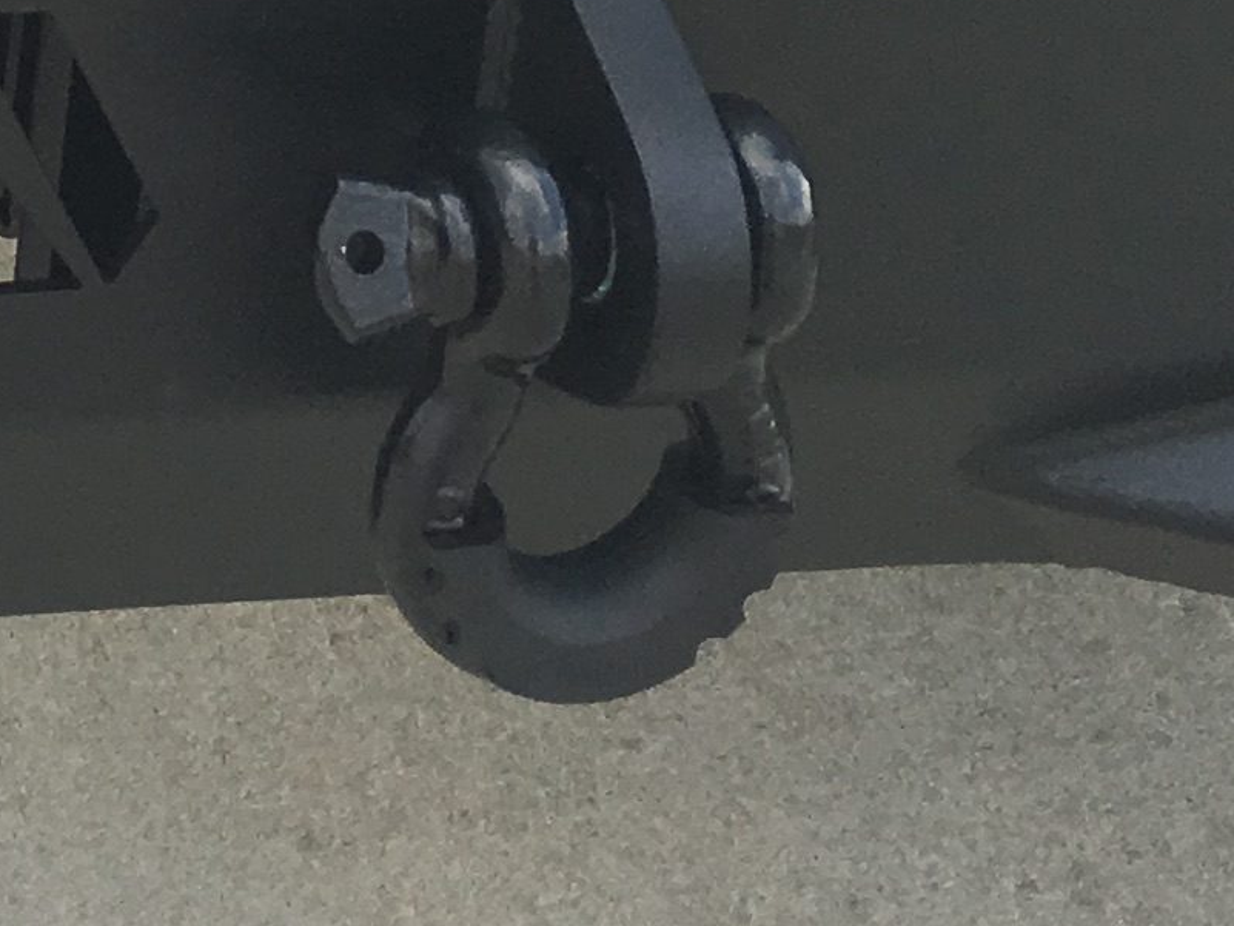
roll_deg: -2.2
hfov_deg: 12.7
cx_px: -676
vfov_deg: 9.2
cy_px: -1268
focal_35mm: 146
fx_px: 5205
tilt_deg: -9.4
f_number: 2.2
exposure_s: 1/348
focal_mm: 4.15
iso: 25
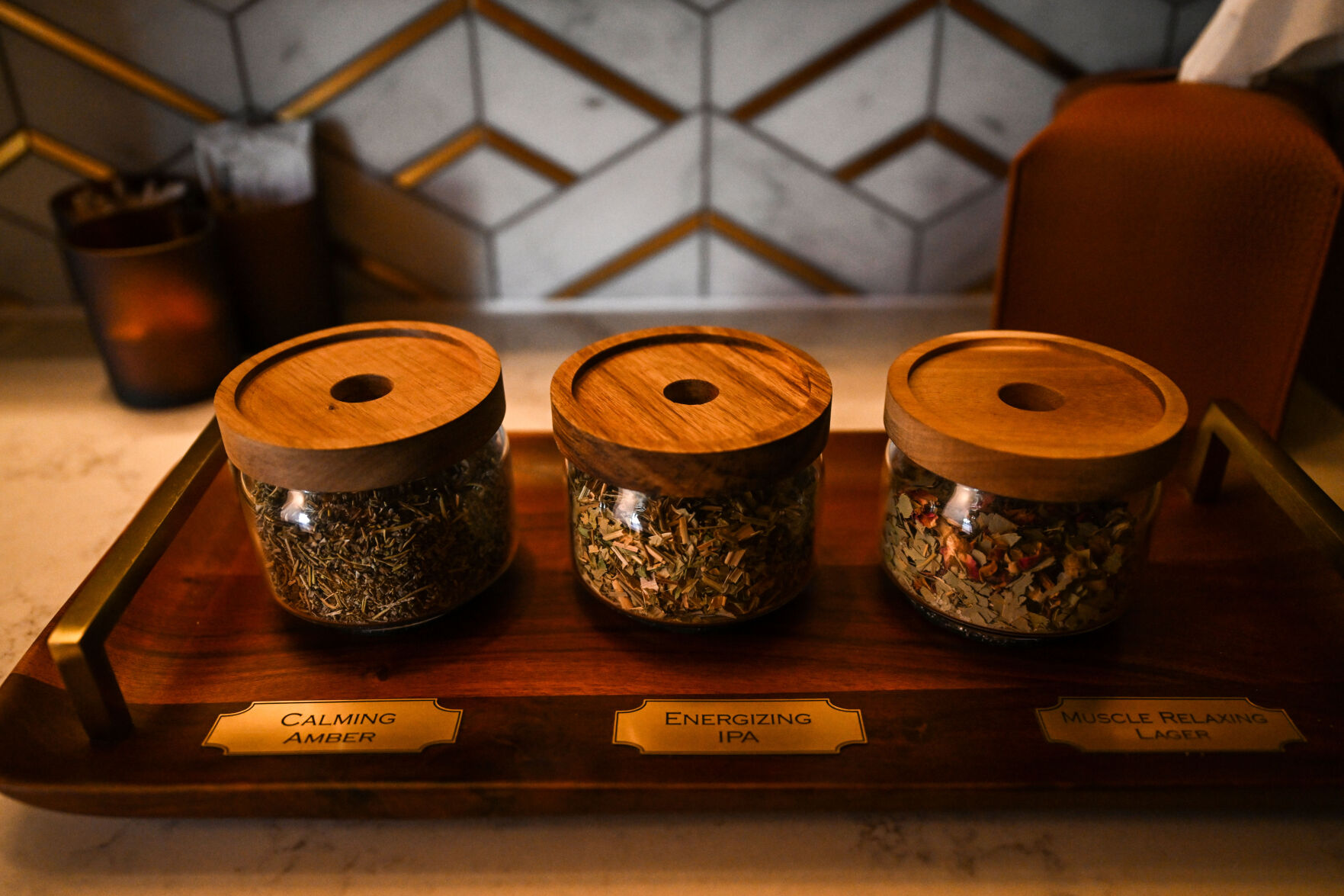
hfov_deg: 62.8
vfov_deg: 44.3
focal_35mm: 30
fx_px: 1101
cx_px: 672
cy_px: 448
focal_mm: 29.5
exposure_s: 1/125
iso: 3200
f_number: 2.8
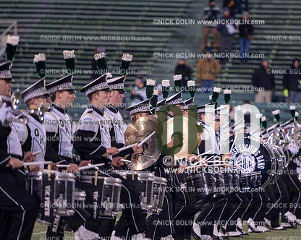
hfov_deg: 7.4
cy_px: 139
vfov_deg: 5.9
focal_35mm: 262
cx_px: 208
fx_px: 2332
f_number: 2.8
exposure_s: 1/1250
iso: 2500
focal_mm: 200
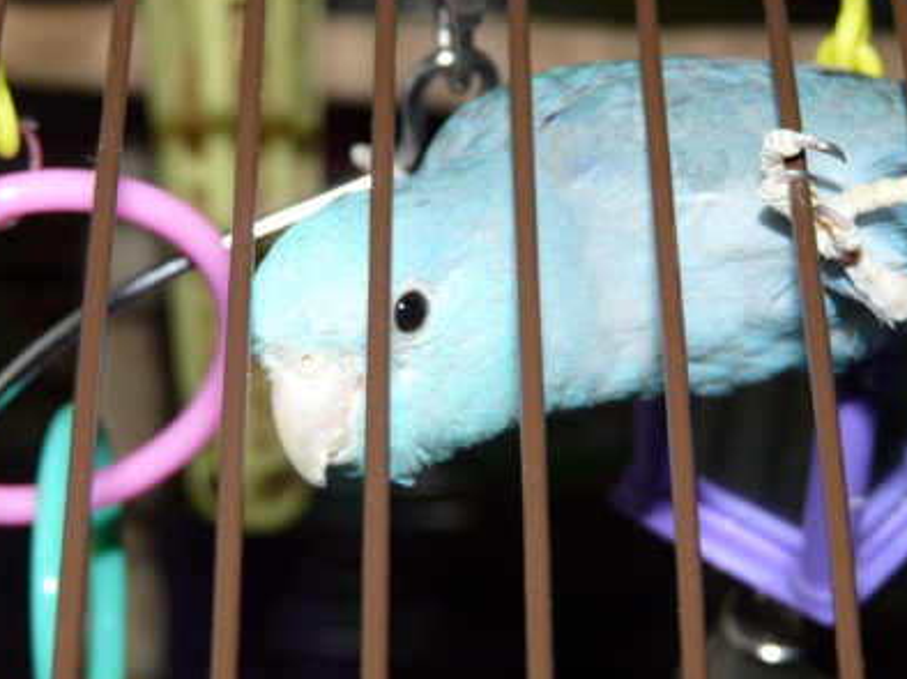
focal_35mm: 107
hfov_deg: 18.4
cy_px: 354
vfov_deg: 13.8
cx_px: 486
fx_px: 2802
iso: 100
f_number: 3.6
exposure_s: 1/1000
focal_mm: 15.4
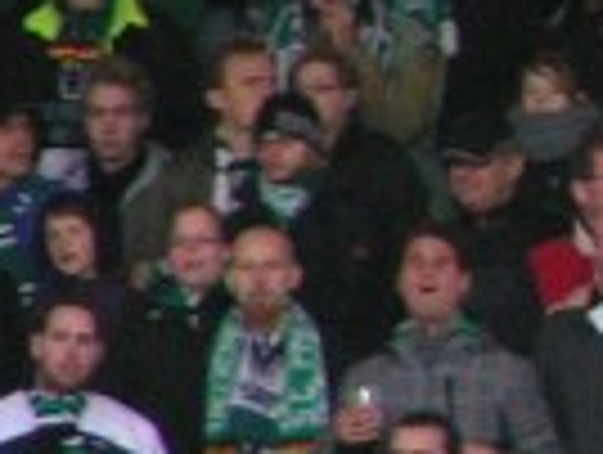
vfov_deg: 0.7
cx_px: 1314
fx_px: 39474
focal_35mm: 2262
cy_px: 9
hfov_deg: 0.9
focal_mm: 58
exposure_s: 1/100
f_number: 3.5
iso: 200
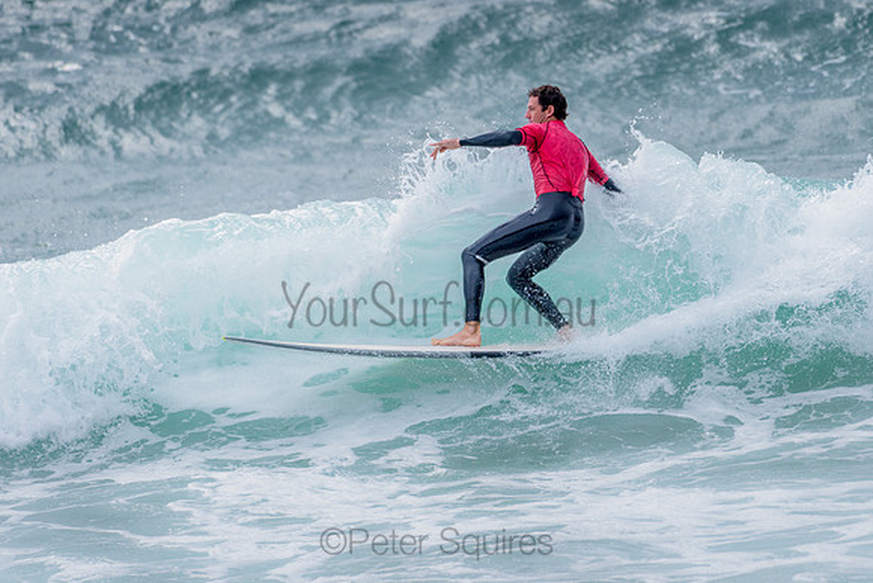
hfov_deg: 3.4
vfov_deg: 2.2
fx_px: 14870
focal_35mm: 613
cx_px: 512
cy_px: 252
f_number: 5.6
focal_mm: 500
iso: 500
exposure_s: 1/2000
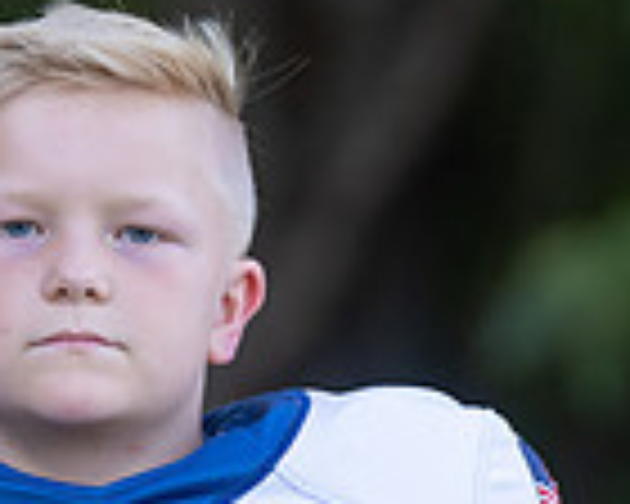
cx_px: 95
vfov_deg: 2.2
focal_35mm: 701
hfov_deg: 2.8
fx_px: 13071
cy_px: 610
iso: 250
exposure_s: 1/320
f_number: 2.8
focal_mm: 170
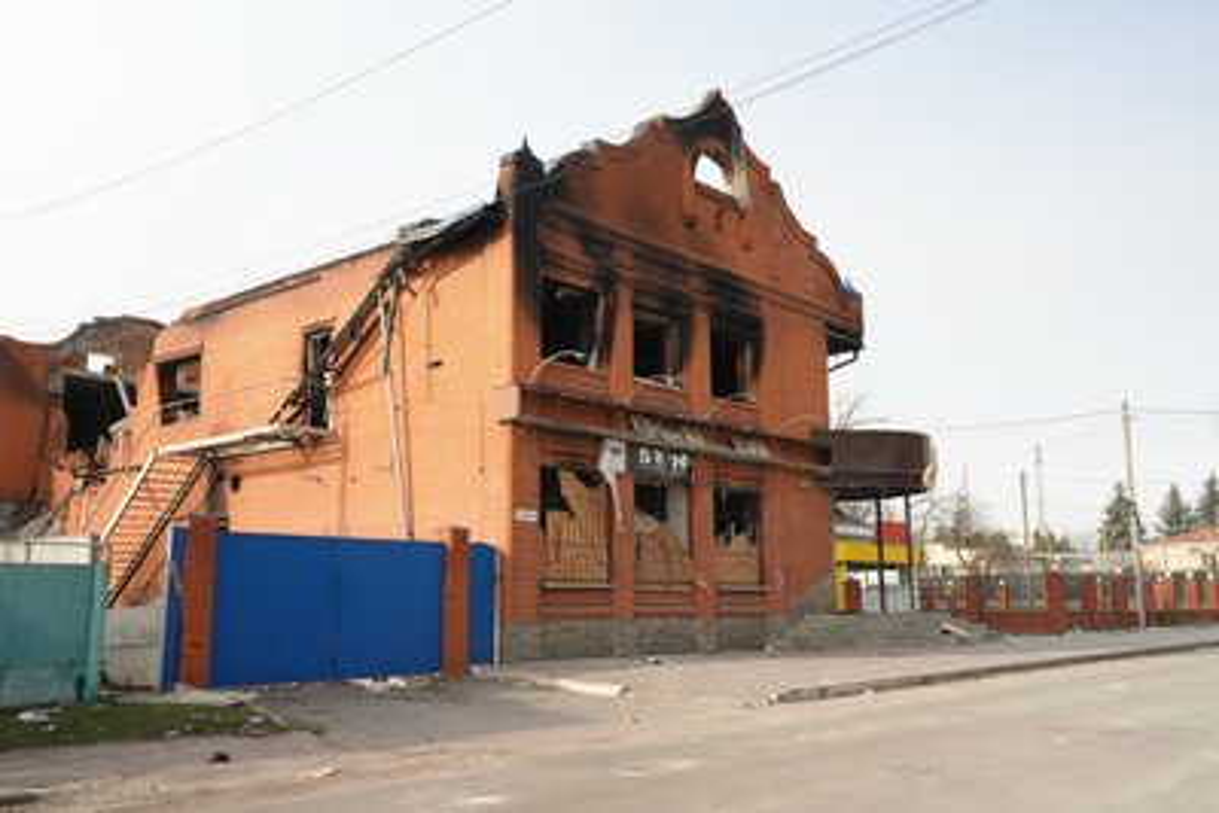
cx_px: 610
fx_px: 1152
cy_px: 406
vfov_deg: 38.9
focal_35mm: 34
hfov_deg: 55.8
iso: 1000
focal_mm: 34
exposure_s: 1/80
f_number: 6.3
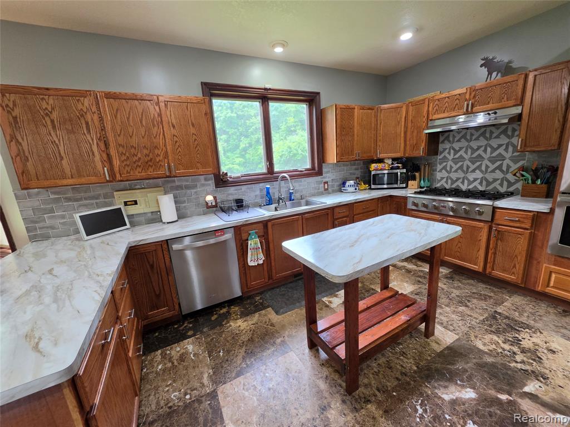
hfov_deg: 106.2
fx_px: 214
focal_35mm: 13
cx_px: 285
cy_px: 214
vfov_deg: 89.9
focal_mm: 2.2
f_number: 1.9
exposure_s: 1/60
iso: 160
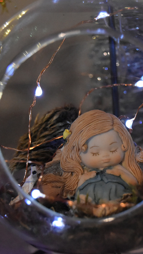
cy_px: 126
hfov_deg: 9.3
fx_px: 881
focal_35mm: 131
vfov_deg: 16.4
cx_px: 102
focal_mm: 55
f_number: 5.6
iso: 5600
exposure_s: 1/60
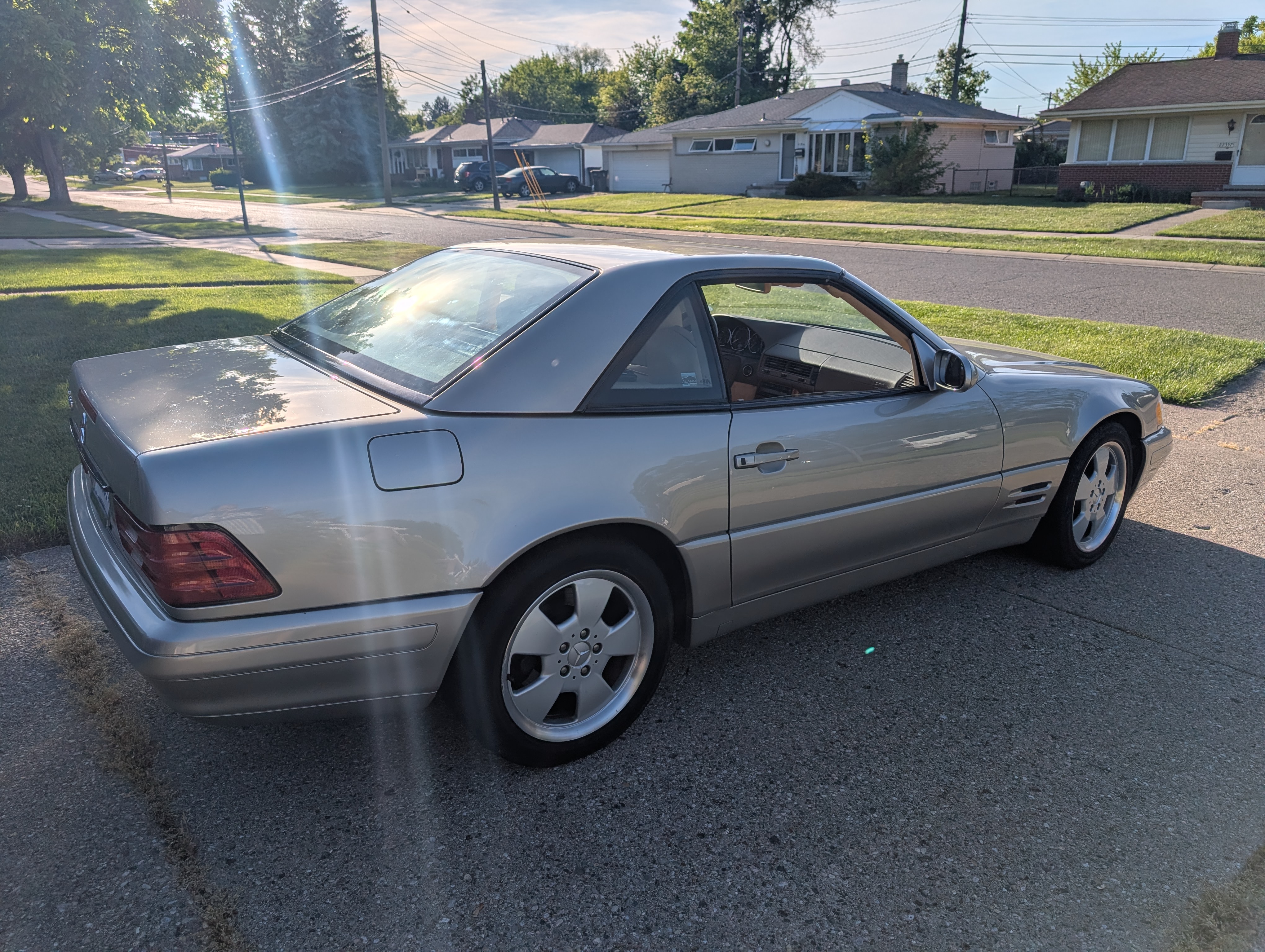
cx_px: 632
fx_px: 878
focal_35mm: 24
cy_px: 476
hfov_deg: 71.5
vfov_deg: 56.9
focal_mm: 6.9
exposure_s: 1/20000
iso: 21
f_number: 1.68
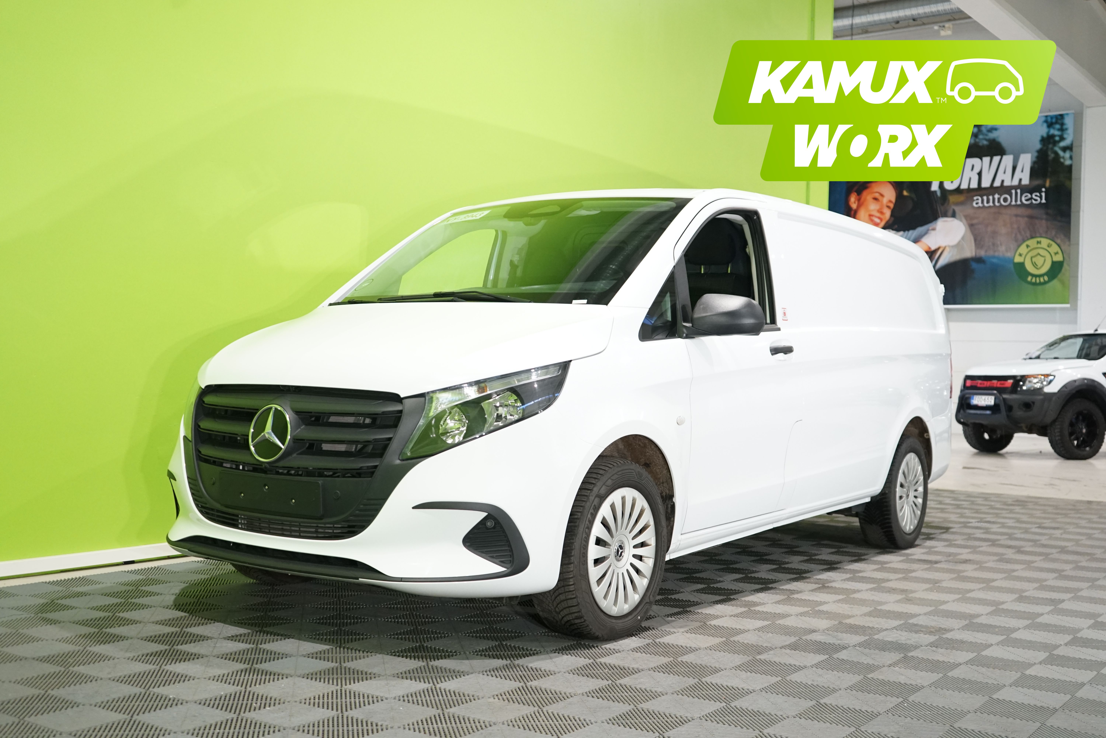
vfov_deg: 35.1
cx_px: 553
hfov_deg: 50.7
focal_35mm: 38
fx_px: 1167
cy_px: 369
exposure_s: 1/125
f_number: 4
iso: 2000
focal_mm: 38
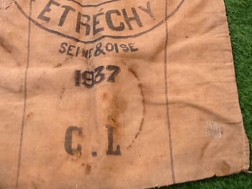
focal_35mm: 74
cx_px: 85
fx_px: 539
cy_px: 76
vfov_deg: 19.9
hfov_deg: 26.2
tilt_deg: -63.1
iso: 40
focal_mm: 2.03
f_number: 2.4
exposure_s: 1/322
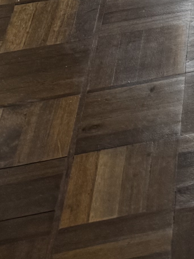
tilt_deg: -13.3
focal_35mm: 151
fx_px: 1128
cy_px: -406
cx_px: 565
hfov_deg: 8.4
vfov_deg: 10.7
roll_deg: +1.6
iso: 80
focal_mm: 6.76
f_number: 1.78
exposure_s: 1/739
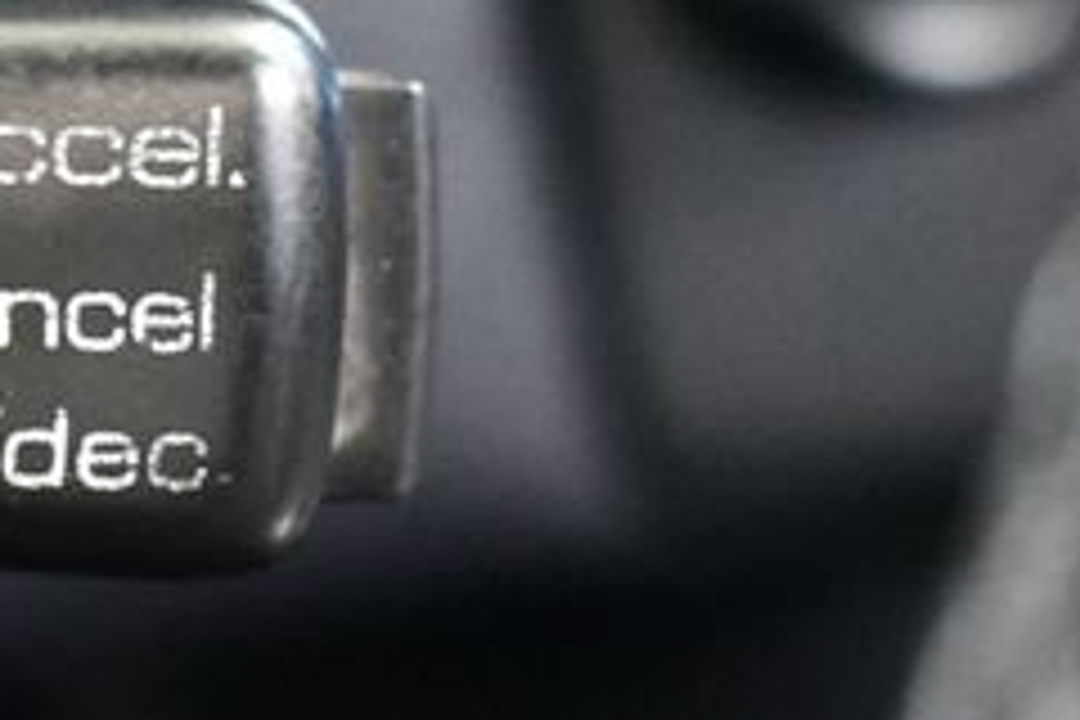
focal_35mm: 160
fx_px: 4800
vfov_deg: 8.6
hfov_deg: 12.6
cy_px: 234
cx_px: -184
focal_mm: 40
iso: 12800
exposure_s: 1/40
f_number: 5
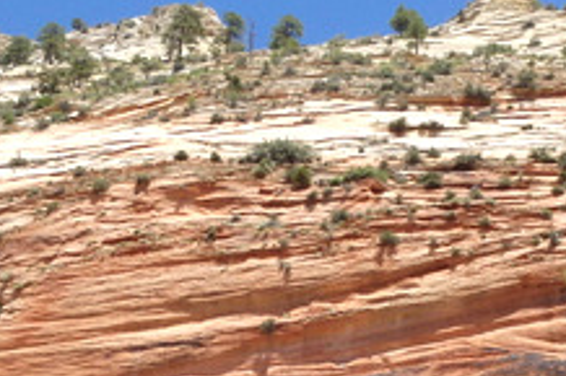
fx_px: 1838
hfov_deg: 17.5
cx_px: 351
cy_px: 380
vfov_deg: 11.6
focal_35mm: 117
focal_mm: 8.8
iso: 125
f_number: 4.9
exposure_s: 1/500
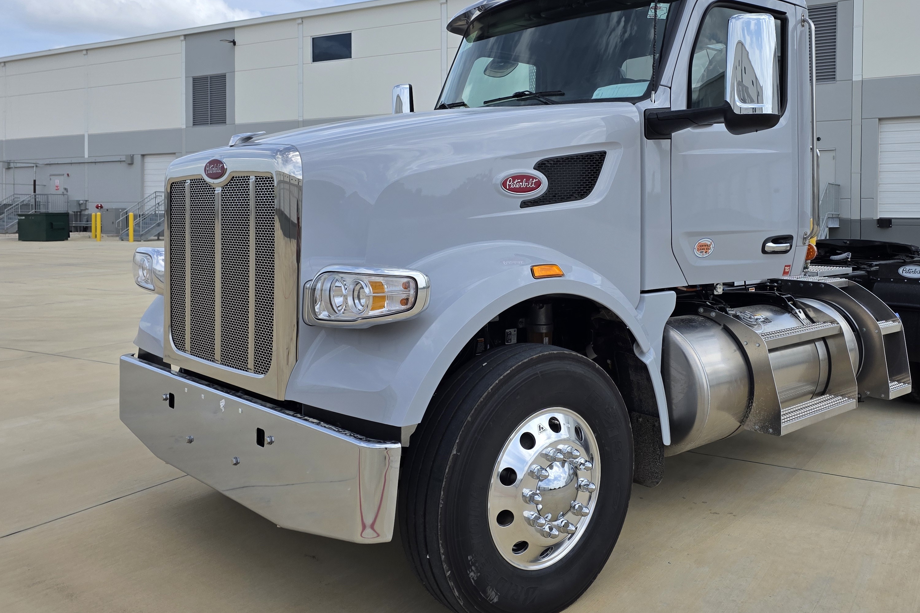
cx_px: 570
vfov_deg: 40.9
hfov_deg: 58.0
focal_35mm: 32
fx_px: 818
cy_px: 242
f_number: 1.7
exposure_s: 1/7061
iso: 80
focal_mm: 6.3
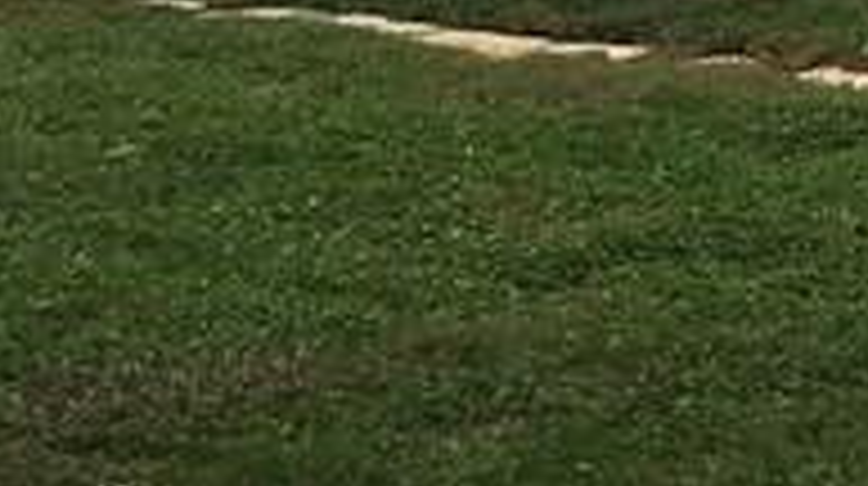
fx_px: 3862
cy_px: -477
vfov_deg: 7.0
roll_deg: +0.1
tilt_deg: +0.7
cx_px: 1754
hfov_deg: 11.5
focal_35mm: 168
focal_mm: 4.15
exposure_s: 1/1570
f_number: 2.2
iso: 25
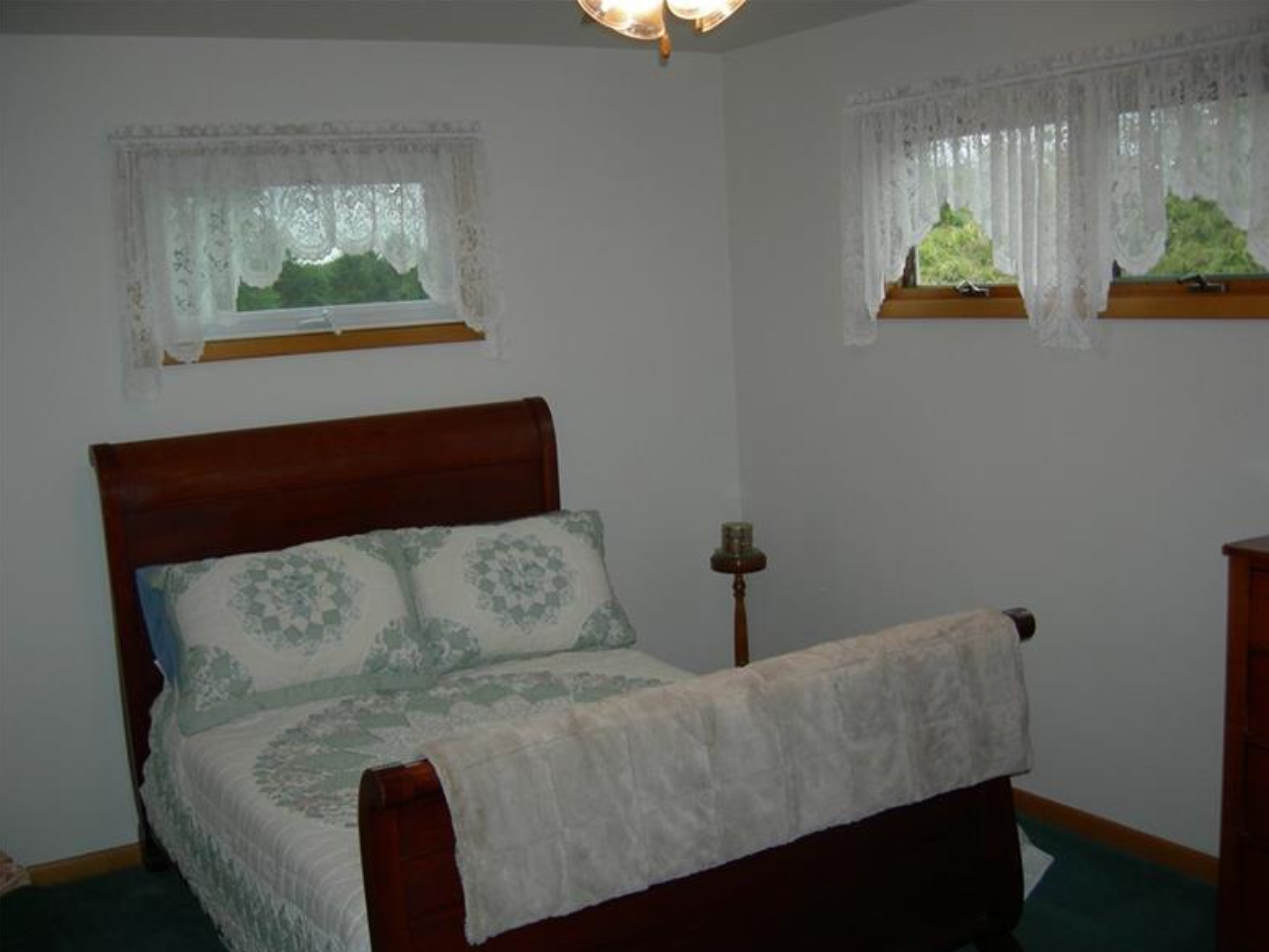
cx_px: 648
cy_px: 487
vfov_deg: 38.7
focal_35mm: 37
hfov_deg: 50.1
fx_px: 1357
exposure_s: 1/60.1
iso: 64
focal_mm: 7.5
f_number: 2.7
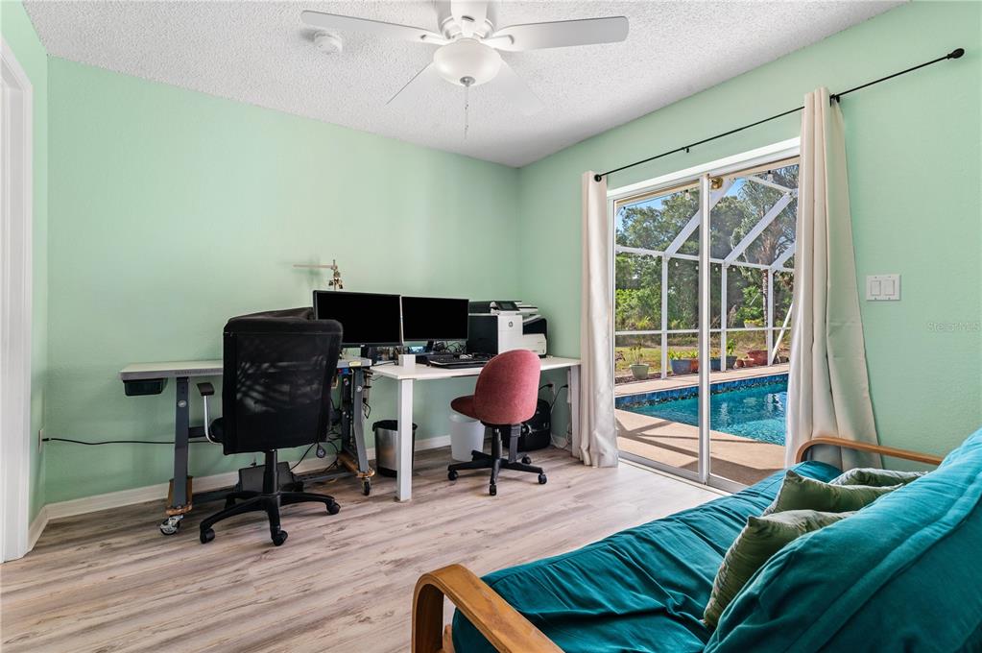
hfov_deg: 96.8
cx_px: 491
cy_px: 326
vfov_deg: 73.6
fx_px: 436
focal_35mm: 16
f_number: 10
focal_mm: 16
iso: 320
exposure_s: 1/13
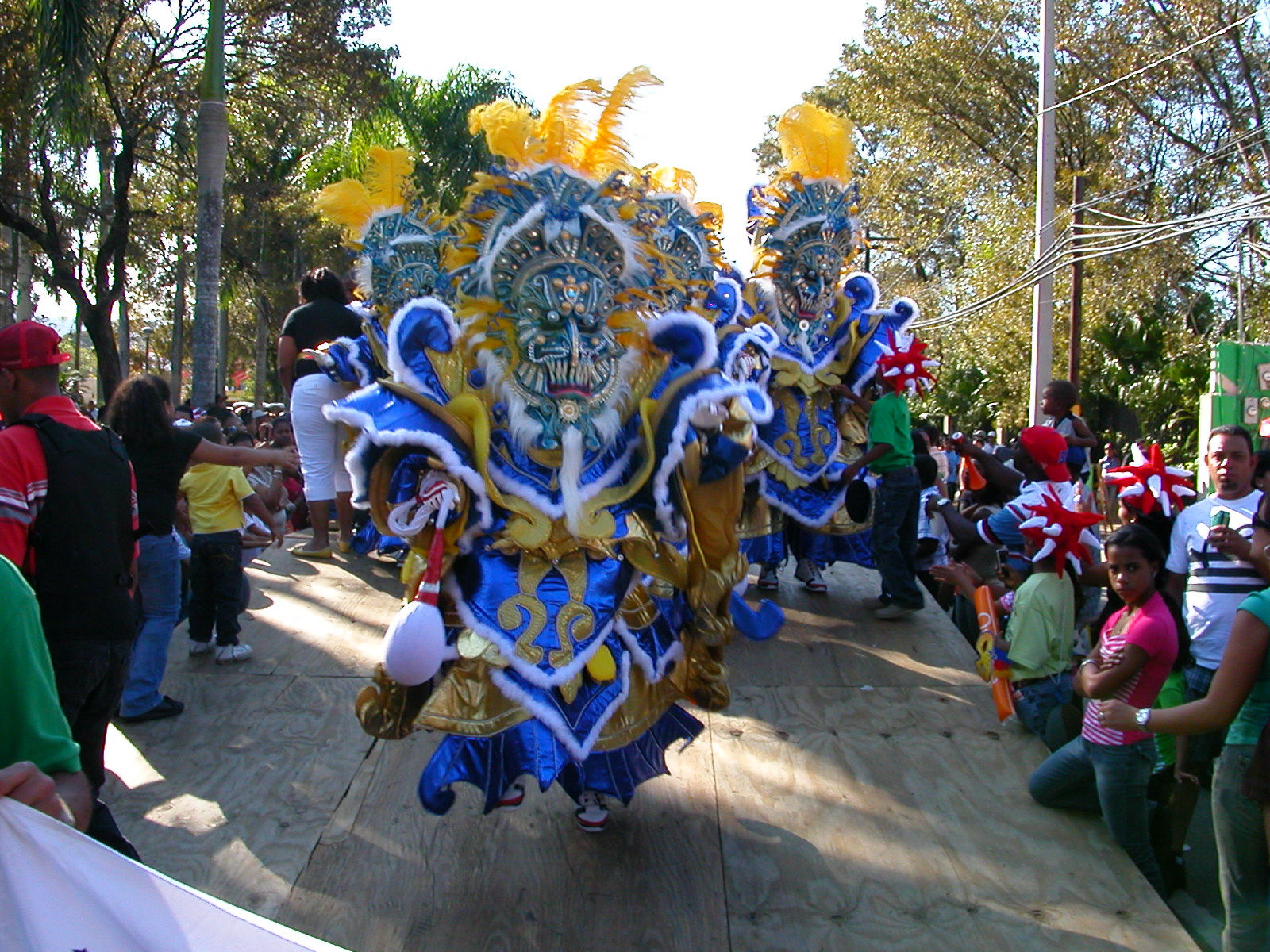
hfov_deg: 50.1
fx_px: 1357
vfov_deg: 38.7
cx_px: 635
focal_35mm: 37
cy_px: 476
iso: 100
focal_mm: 5.6
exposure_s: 1/151
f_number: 4.5
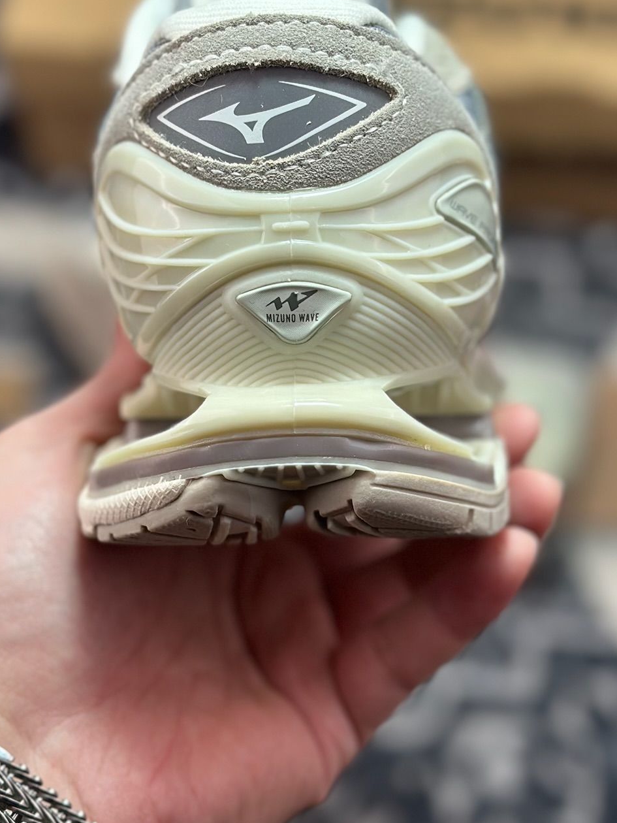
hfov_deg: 18.9
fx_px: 1854
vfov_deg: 25.0
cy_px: 355
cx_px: 318
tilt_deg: -60.8
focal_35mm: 78
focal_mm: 6.86
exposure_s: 1/756
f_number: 1.78
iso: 80
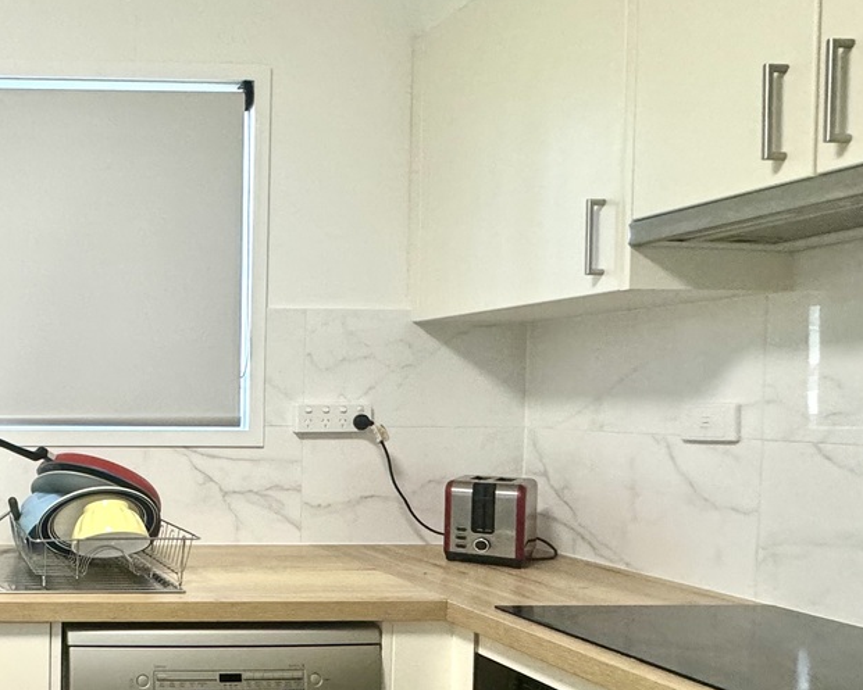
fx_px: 843
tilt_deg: -3.2
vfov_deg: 44.2
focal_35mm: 33
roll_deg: -0.4
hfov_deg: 43.9
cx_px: -50
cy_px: 430
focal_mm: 2.22
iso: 250
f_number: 2.2
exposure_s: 1/100
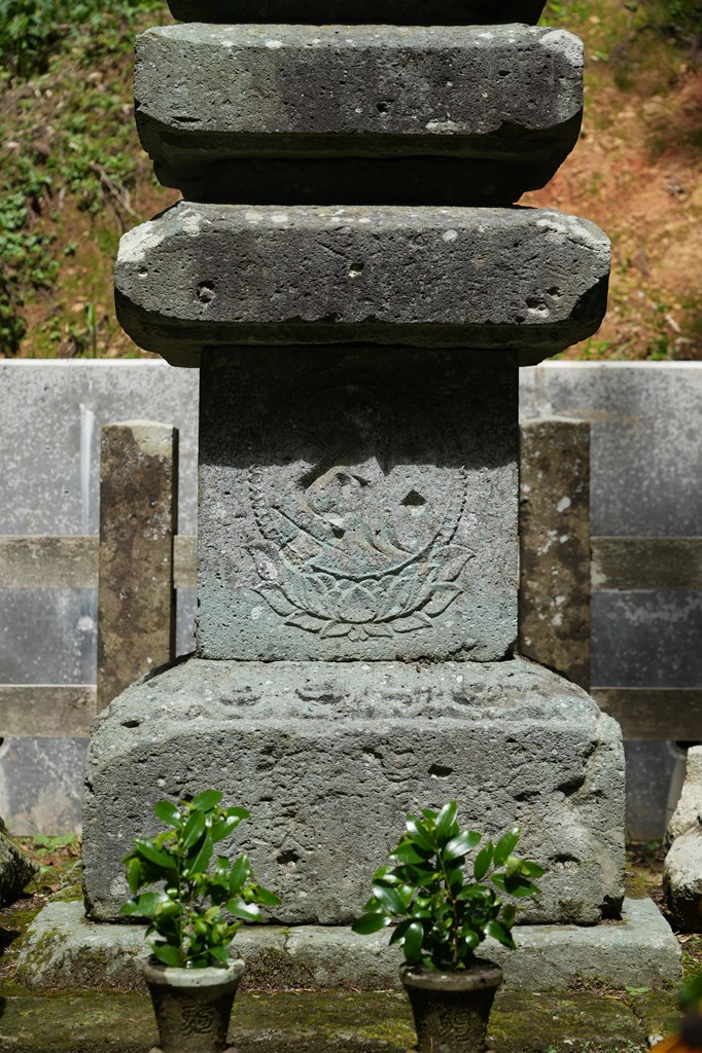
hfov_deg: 18.9
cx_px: 351
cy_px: 526
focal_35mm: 72
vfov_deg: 28.1
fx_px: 2107
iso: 100
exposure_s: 1/320
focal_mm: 72
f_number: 5.6
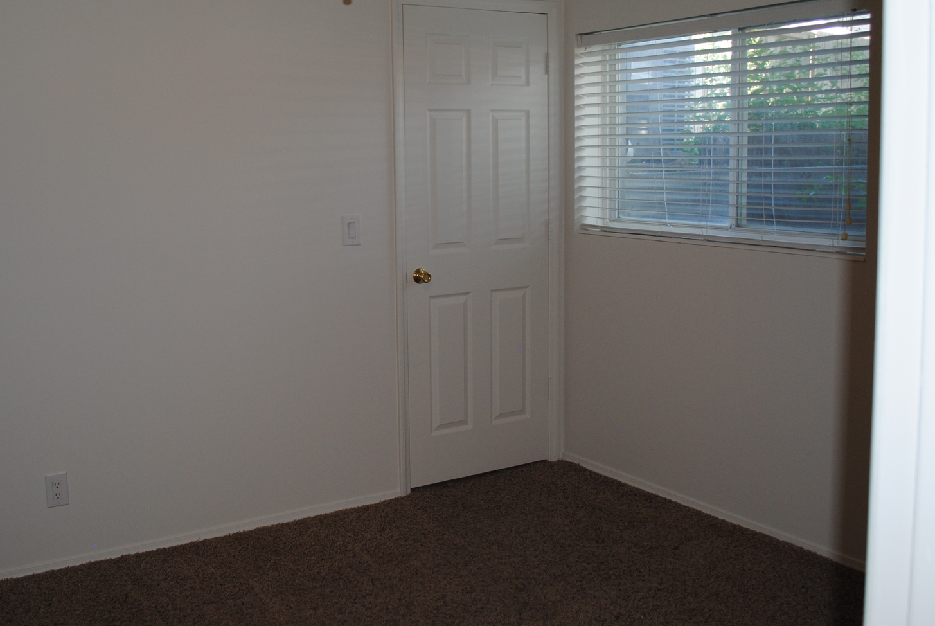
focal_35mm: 38
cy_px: 267
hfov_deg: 50.3
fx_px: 988
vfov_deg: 35.1
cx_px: 371
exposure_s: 1/60
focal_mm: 18
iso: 200
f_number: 3.5
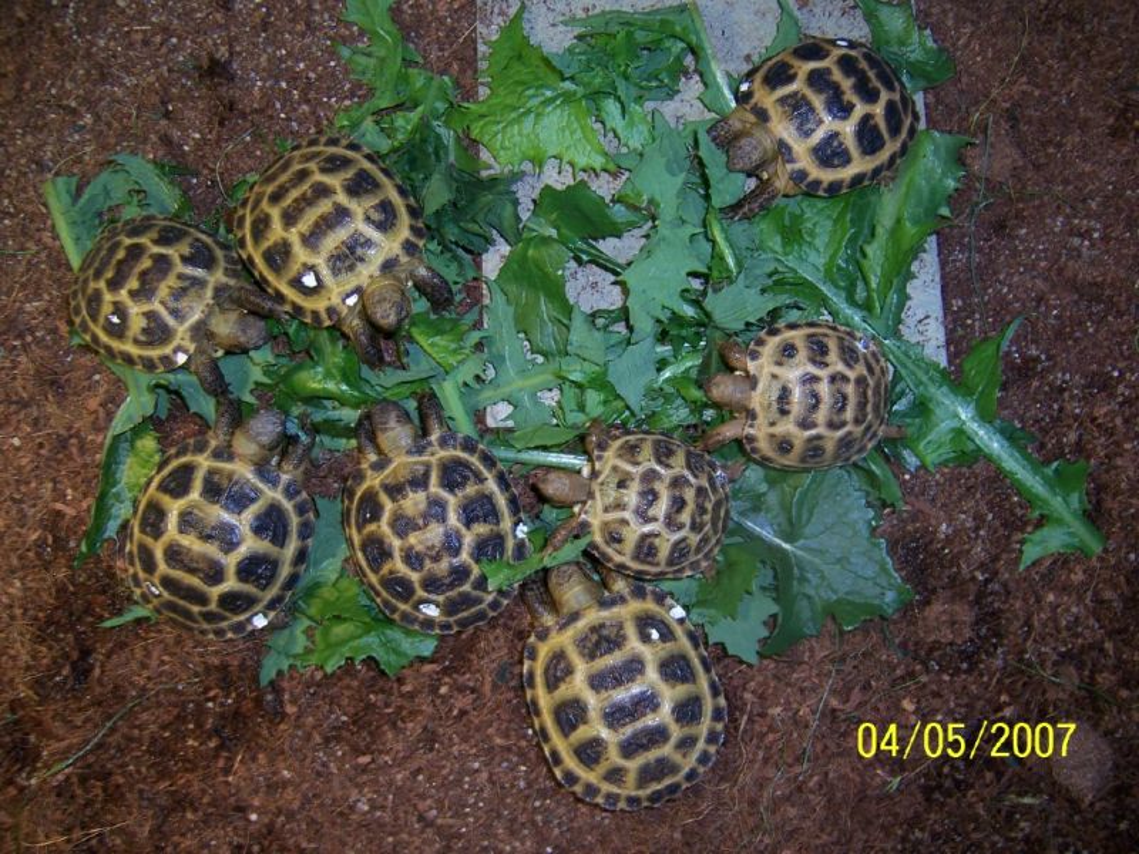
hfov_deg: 55.4
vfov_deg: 42.9
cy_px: 427
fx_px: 1086
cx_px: 570
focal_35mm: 33
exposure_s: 1/60
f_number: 2.8
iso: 80
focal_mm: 5.5
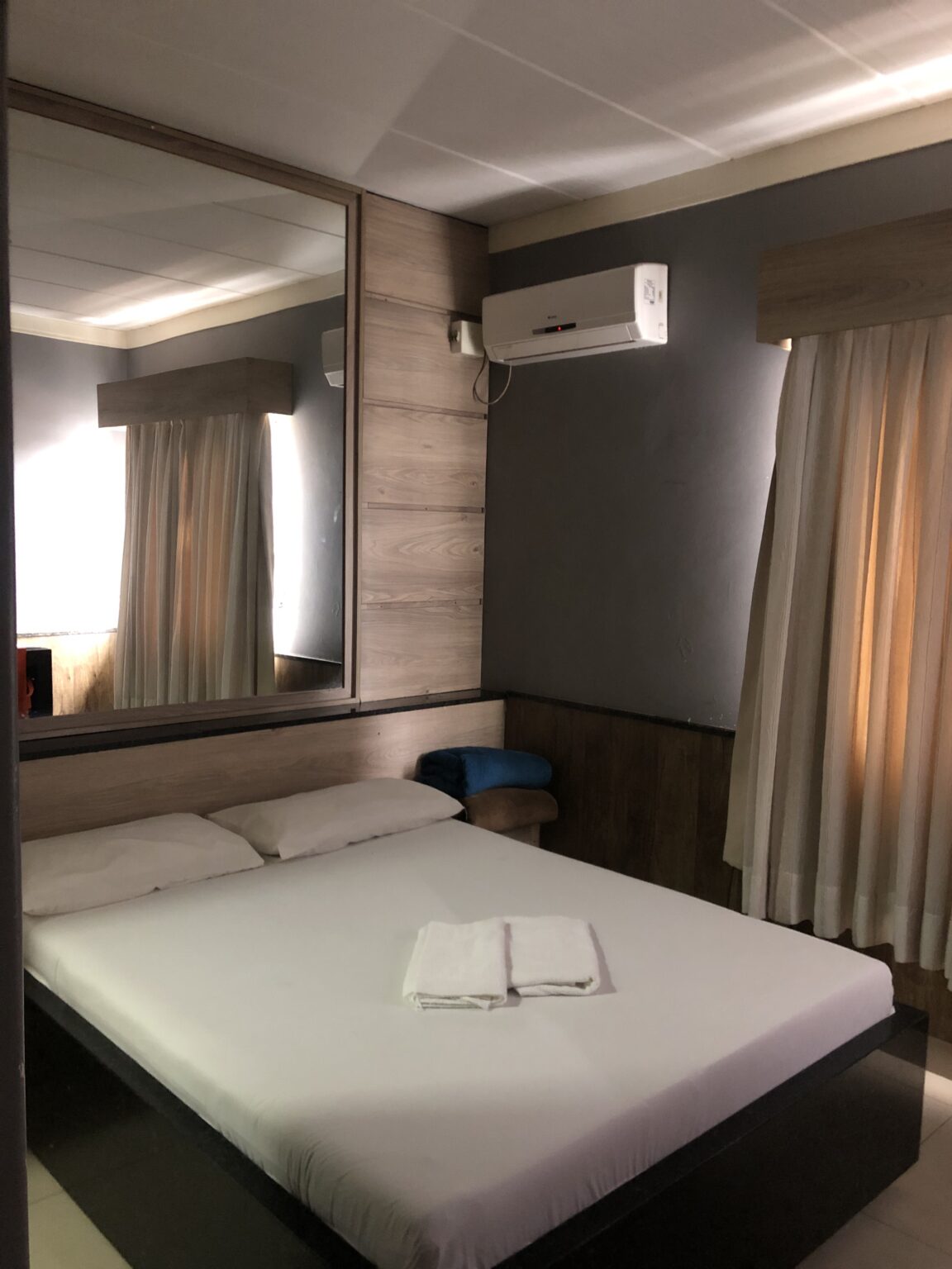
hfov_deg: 49.7
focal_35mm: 28
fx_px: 1027
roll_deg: -1.9
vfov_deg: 63.4
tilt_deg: -5.6
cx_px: 476
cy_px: 634
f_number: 1.8
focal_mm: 3.99
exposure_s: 1/4
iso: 100
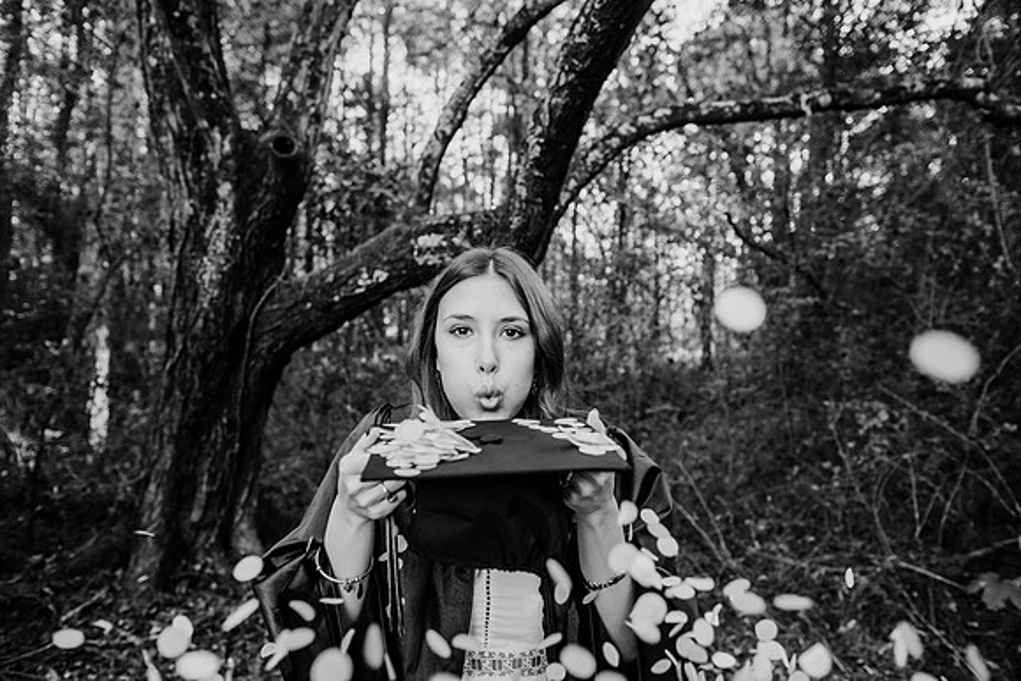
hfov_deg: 73.7
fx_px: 681
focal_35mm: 24
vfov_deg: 53.2
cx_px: 510
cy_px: 340
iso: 250
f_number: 2.8
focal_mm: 24
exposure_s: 1/200
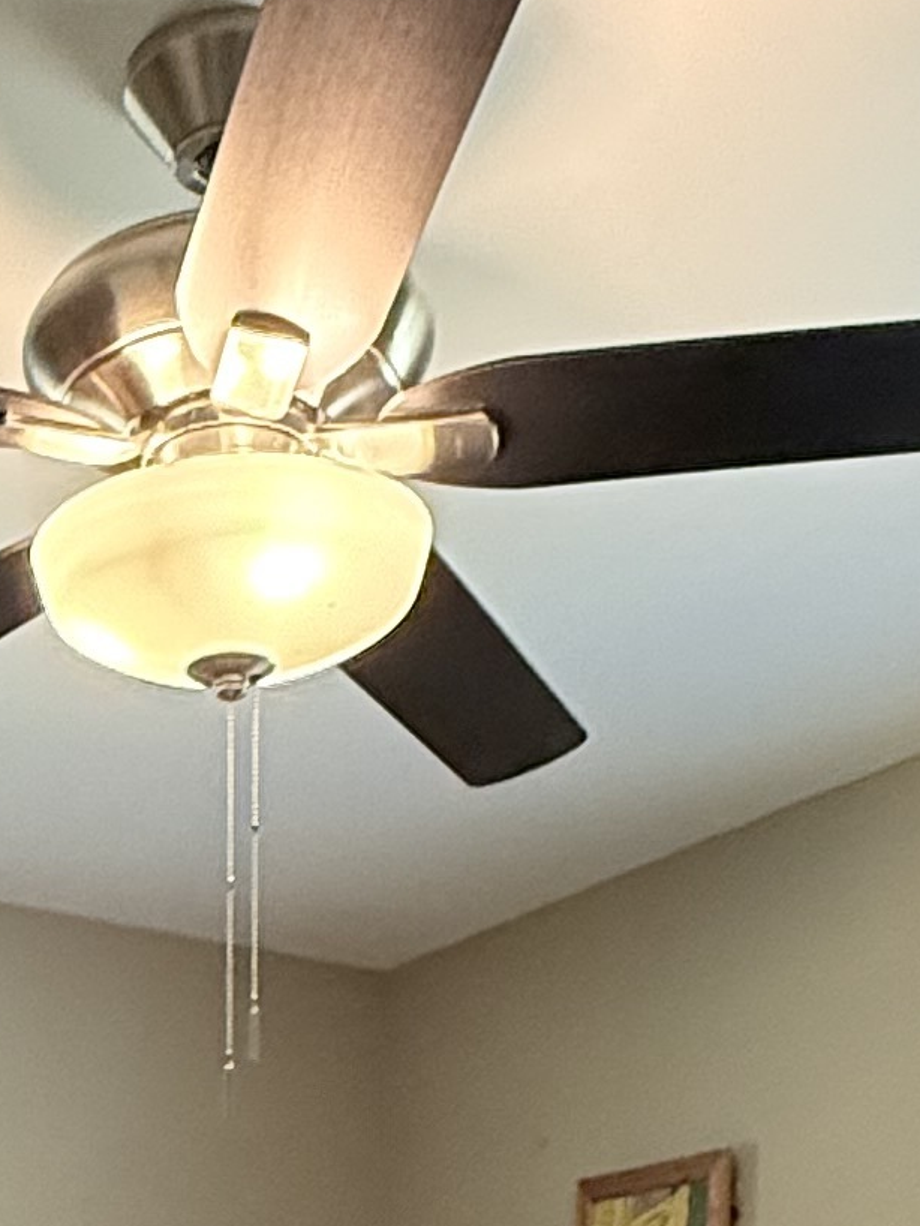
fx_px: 2444
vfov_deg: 23.3
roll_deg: -0.2
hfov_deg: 20.7
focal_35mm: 69
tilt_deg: -2.0
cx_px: 13
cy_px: 1776
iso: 400
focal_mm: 2.22
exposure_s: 1/120
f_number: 2.2
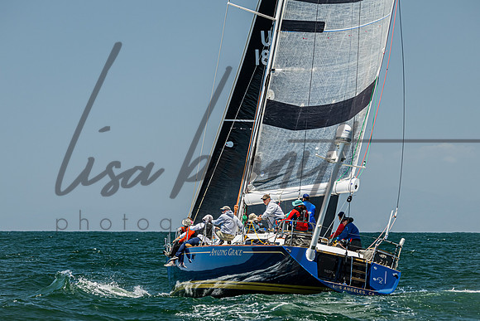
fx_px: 3088
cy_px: 225
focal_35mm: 232
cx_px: 240
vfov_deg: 5.9
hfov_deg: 8.9
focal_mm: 165
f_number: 5.6
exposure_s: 1/640
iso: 320
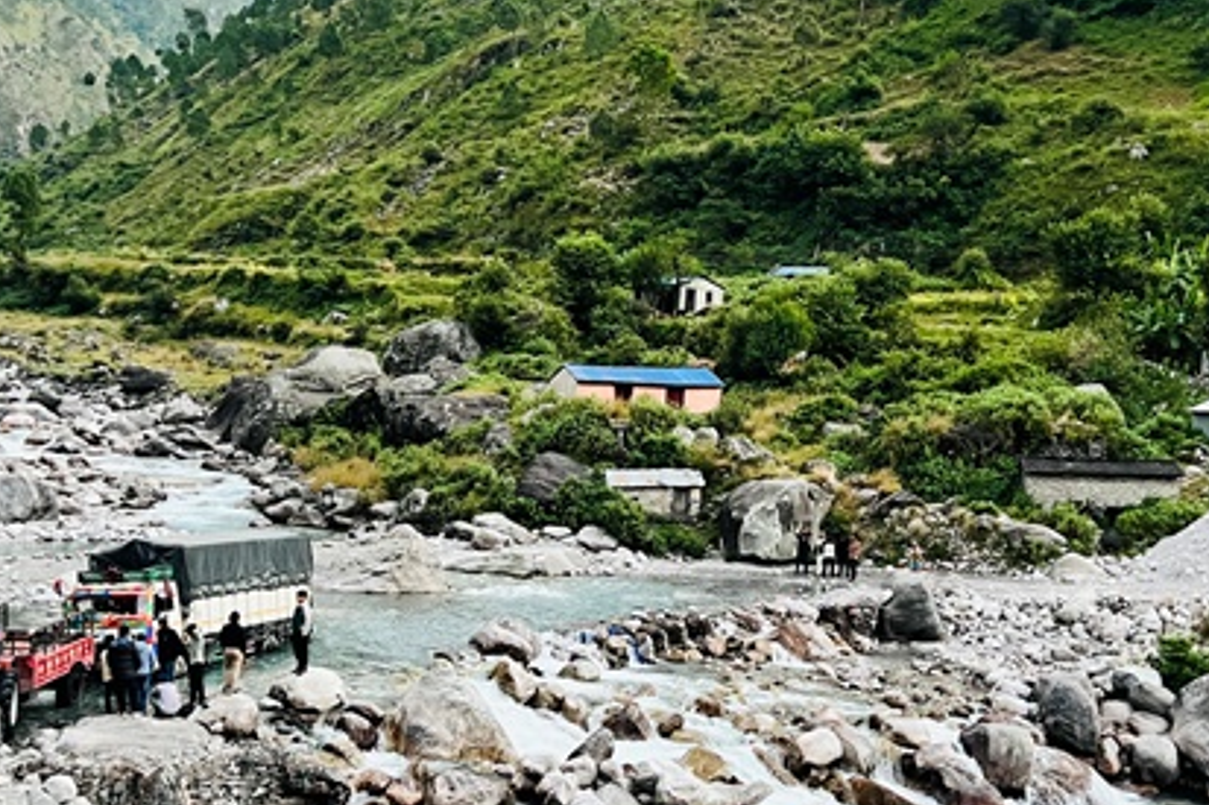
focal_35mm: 48
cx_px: 604
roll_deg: -2.2
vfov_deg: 28.0
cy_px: 501
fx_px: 1611
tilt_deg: -1.4
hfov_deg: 41.1
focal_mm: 5.7
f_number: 1.5
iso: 400
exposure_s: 1/60
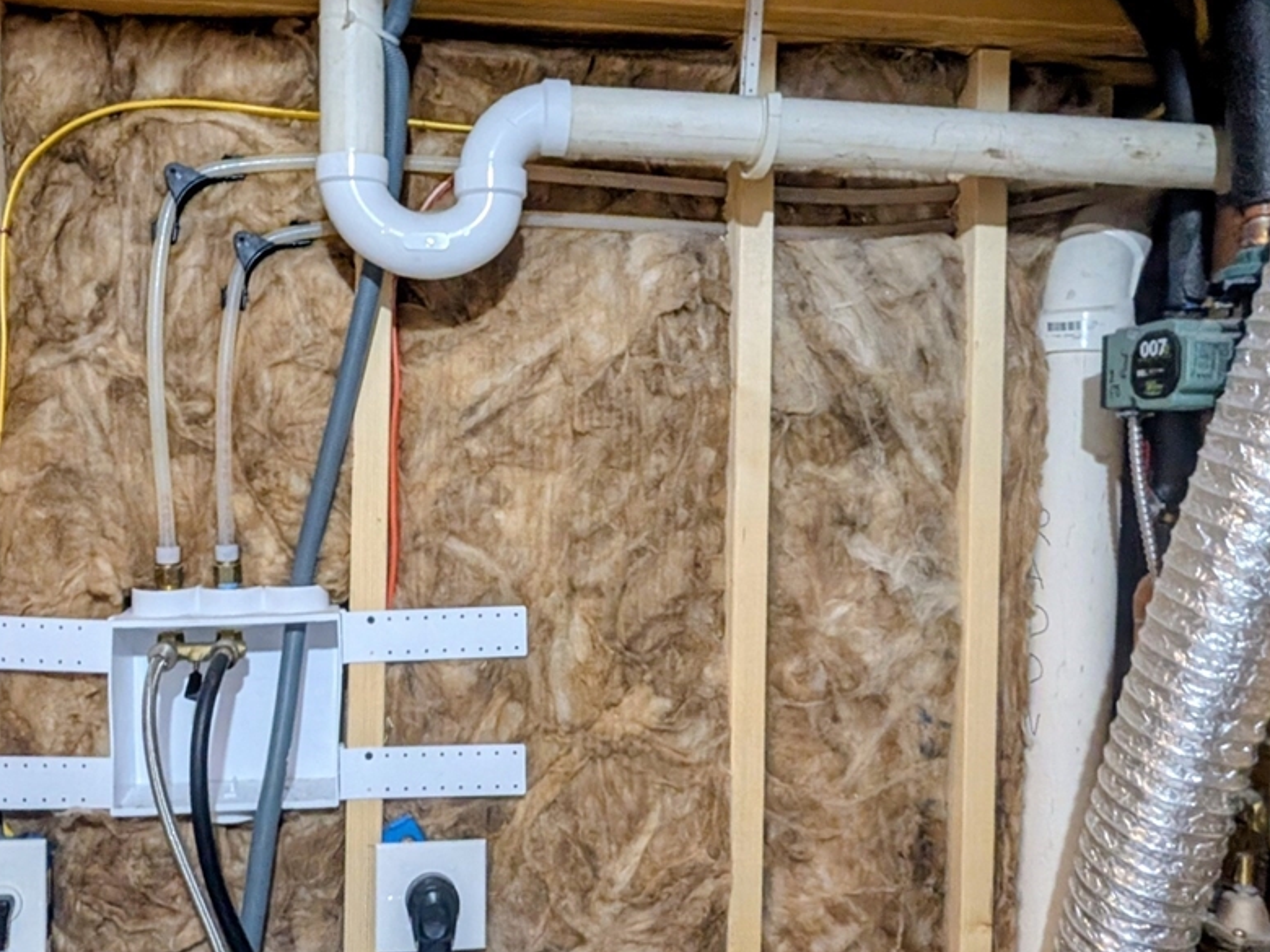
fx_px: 770
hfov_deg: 77.5
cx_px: 471
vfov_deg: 63.4
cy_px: 485
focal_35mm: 21
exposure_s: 1/30
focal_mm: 2.22
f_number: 2.2
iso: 523
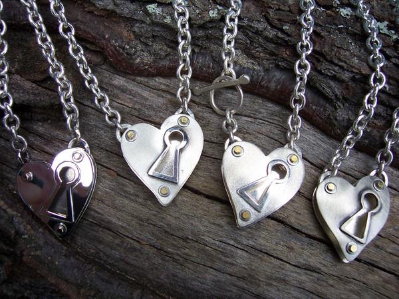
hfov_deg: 51.4
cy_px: 150
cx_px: 200
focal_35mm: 36
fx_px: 415
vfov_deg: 39.7
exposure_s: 1/350
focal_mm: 6
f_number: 3
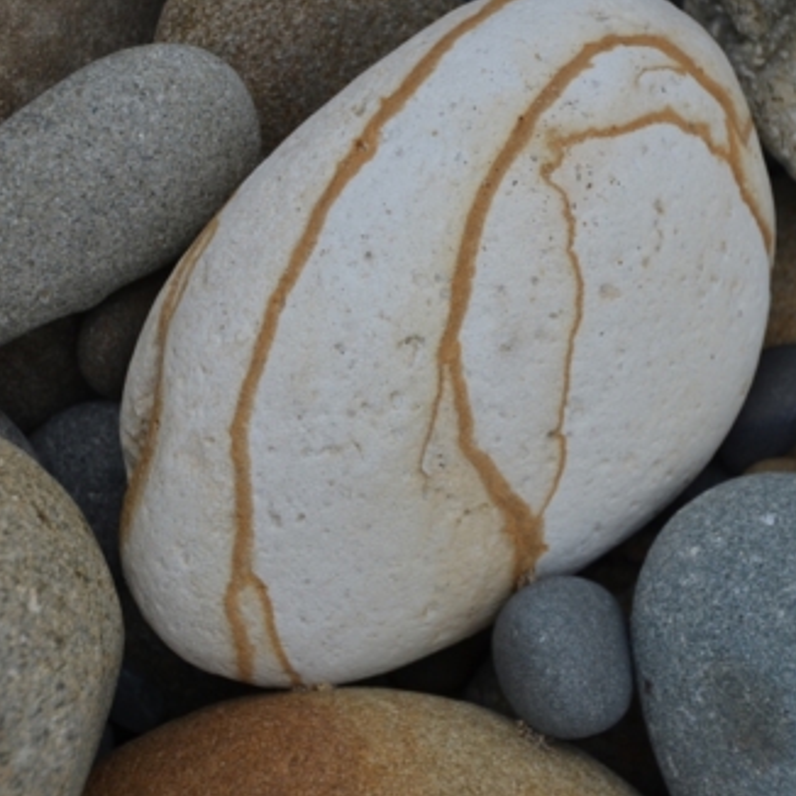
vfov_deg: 4.8
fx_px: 9438
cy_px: 314
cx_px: 442
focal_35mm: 363
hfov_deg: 4.8
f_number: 6
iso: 220
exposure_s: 1/500
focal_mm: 155
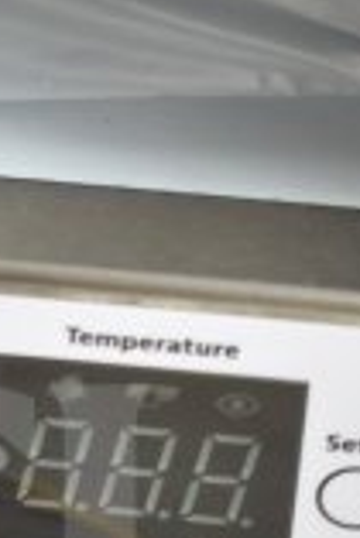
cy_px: 656
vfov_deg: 9.6
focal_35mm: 210
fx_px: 3143
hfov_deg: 6.5
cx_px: -161
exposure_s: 1/60
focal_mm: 36
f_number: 4.8
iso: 500
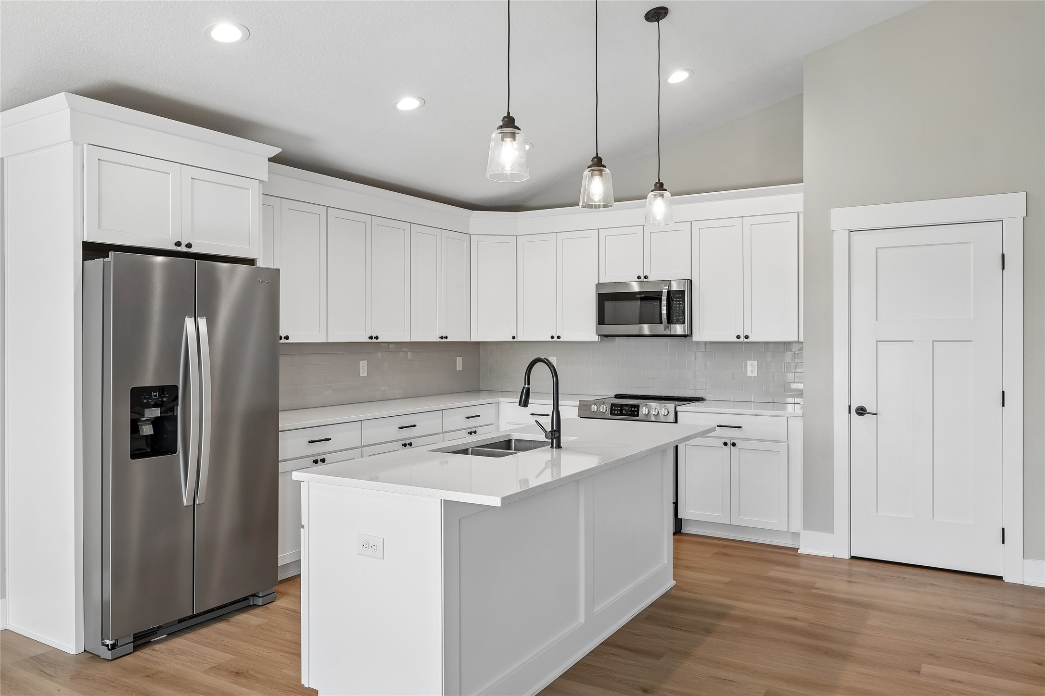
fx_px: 784
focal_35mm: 27
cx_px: 522
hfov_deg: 67.4
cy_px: 348
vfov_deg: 47.9
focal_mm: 18
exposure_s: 1/15
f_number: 6.3
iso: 320
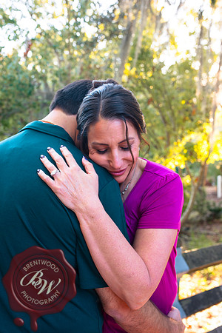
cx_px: 111
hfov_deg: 37.9
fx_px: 324
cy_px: 166
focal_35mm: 35
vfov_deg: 54.4
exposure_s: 1/100
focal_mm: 35
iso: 500
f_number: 4.5
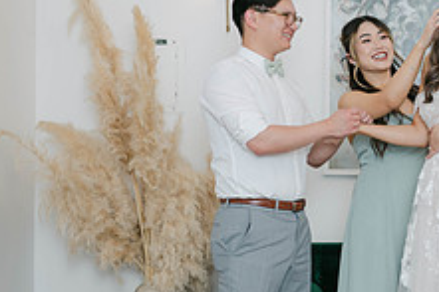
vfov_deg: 14.5
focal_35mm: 94
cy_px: 177
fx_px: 1145
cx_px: 485
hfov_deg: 20.7
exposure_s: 1/125
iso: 100
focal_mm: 35
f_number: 2
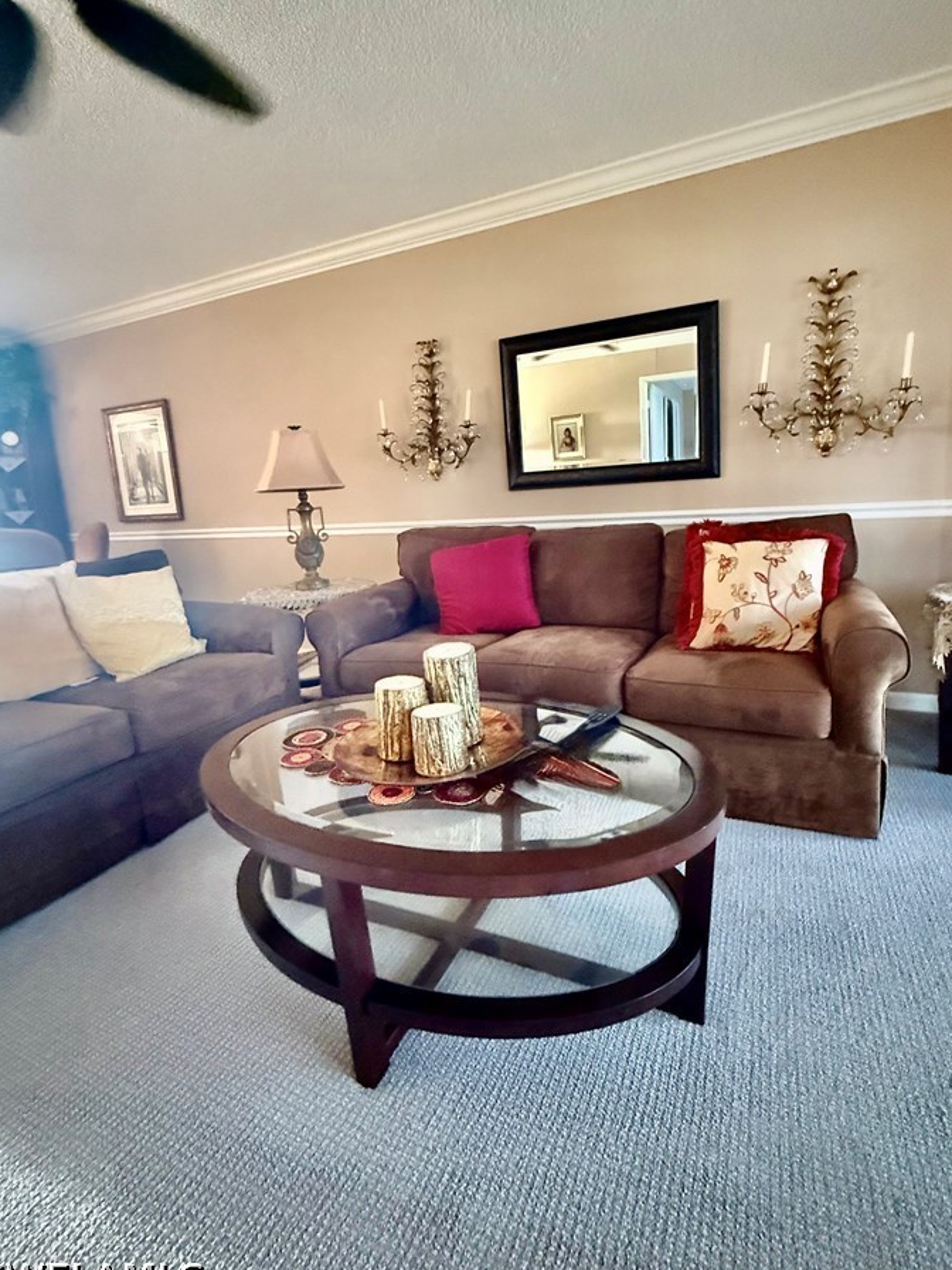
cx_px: 513
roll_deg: +3.4
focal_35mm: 16
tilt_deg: -8.2
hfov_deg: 78.0
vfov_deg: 94.3
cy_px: 585
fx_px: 587
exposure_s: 1/40
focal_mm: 2.22
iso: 1600
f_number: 2.2
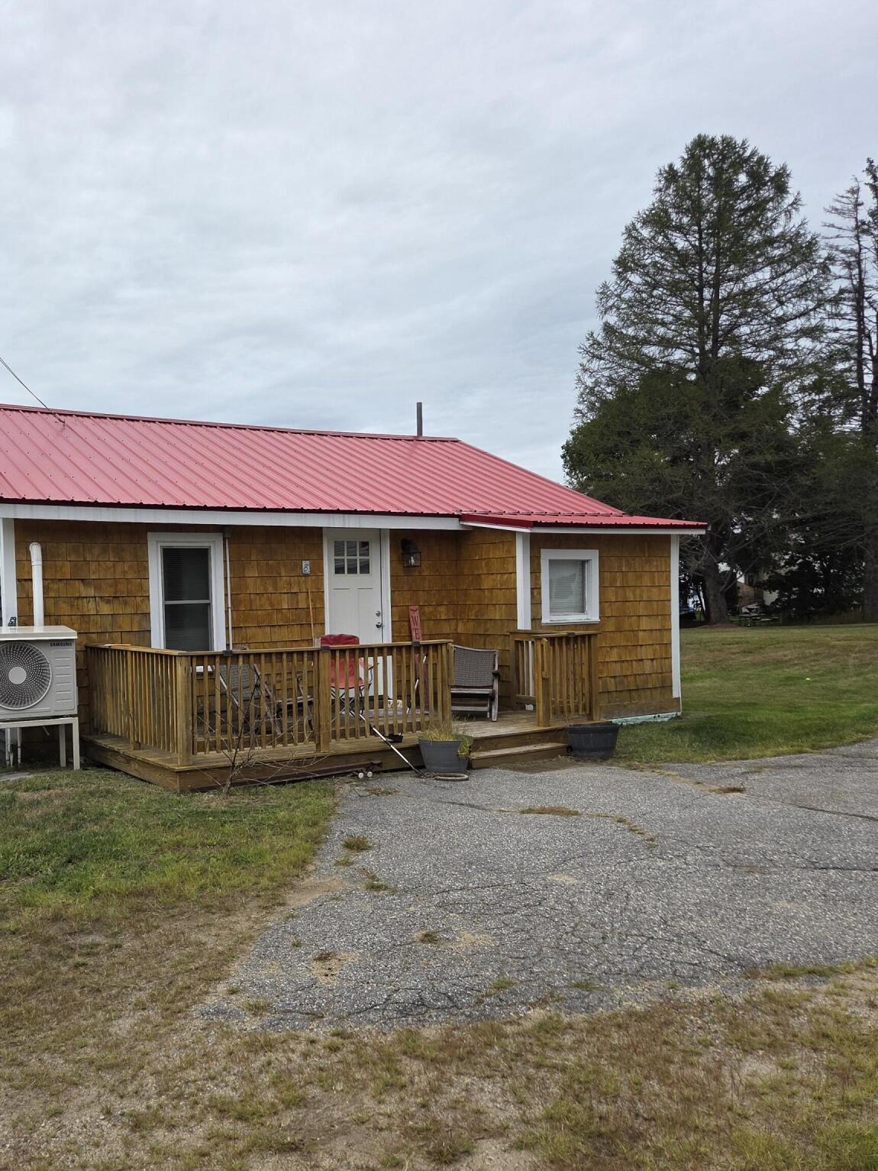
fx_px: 1014
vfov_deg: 59.9
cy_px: 622
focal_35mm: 30
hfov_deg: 46.3
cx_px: 316
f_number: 1.8
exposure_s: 1/4274
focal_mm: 5.4
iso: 80
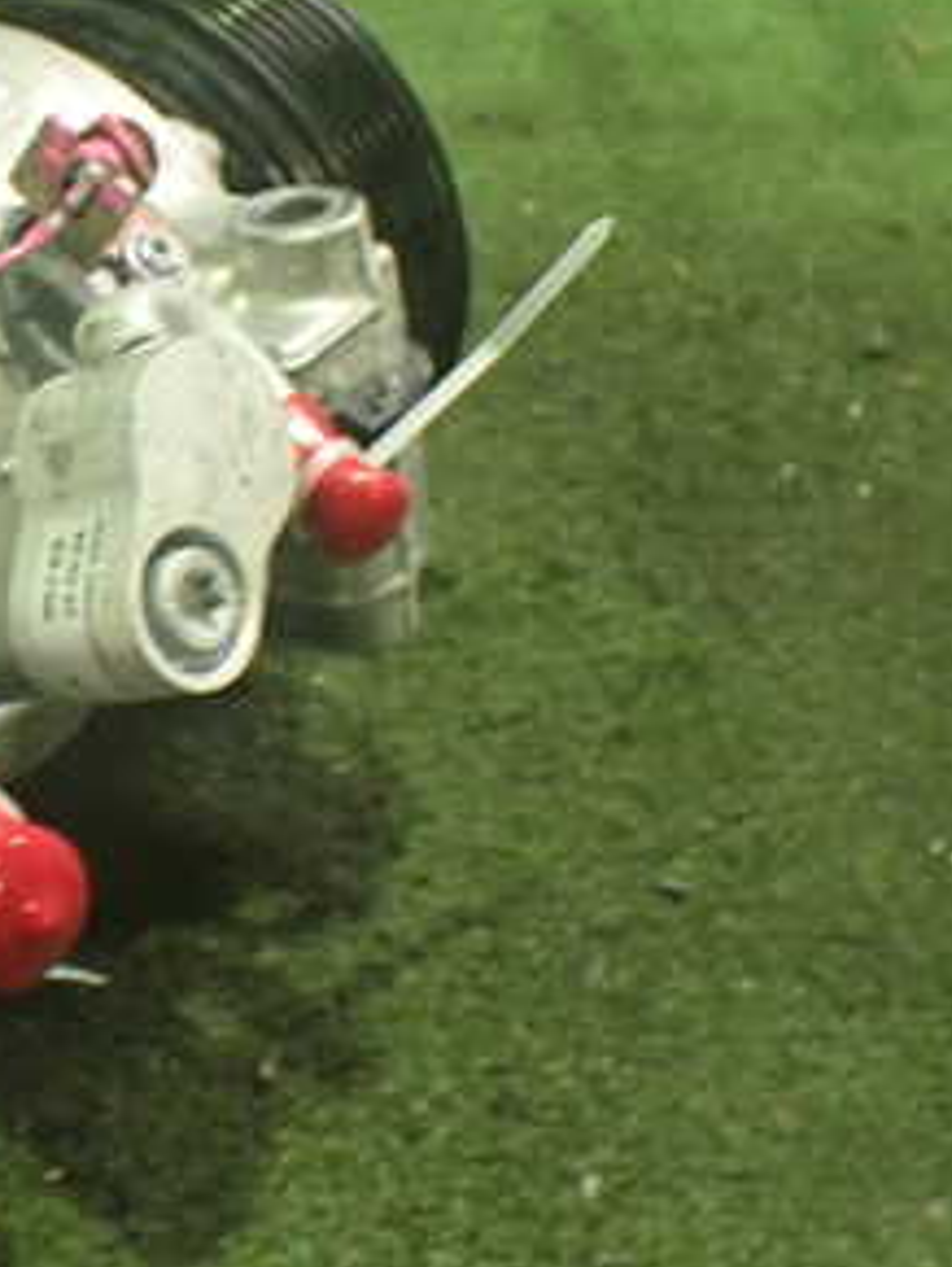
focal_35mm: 62
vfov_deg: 31.2
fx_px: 2270
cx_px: -218
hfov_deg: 21.8
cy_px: 572
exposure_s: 1/30
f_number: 2.3
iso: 1000
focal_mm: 5.4
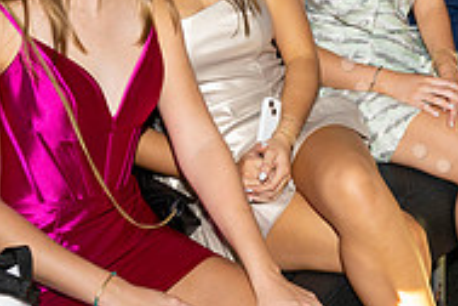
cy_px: -34
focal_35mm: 84
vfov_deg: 15.8
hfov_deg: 22.2
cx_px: 562
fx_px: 1069
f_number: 7.1
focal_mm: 24
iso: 400
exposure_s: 1/100
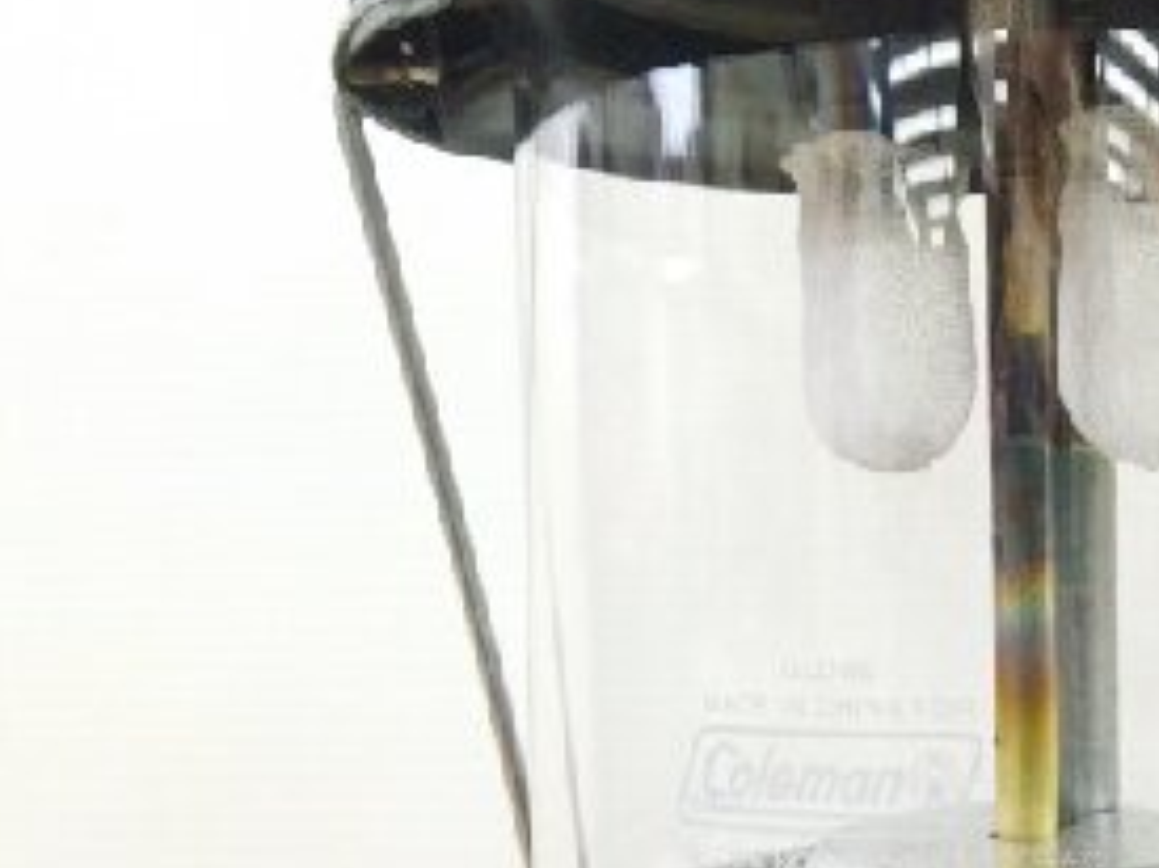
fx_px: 1975
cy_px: 544
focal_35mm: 59
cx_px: 851
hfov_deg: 32.2
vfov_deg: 24.7
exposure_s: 1/400
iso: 797
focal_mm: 4.71
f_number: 1.79
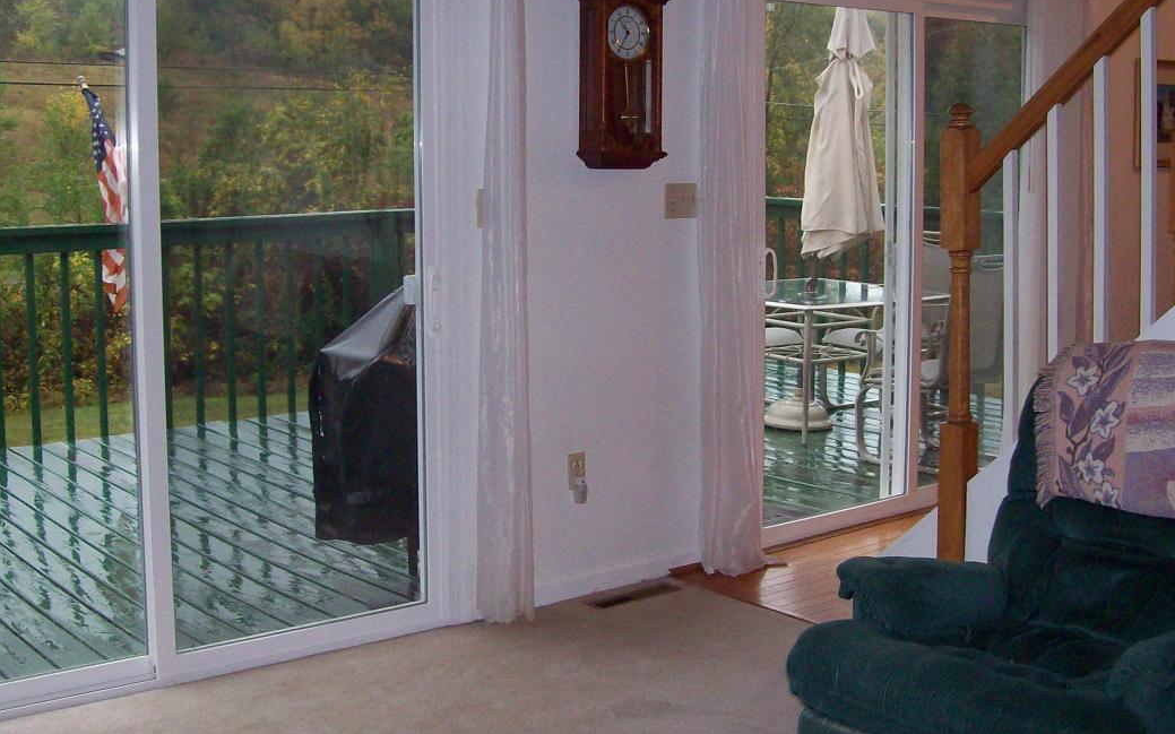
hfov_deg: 42.6
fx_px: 1505
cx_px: 524
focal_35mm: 47
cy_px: 283
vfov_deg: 27.3
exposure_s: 1/64
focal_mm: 6
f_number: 2.7
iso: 140
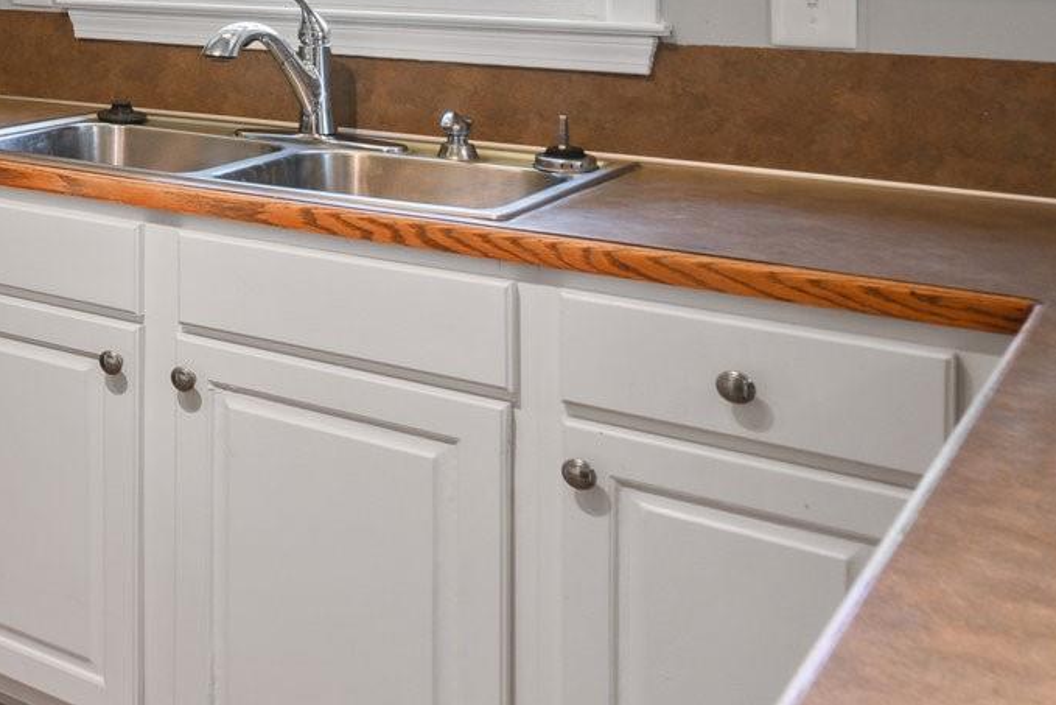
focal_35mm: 48
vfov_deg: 26.1
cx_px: -386
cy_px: -54
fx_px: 1408
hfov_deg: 30.4
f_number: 11
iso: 100
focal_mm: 16
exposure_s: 1/2.5
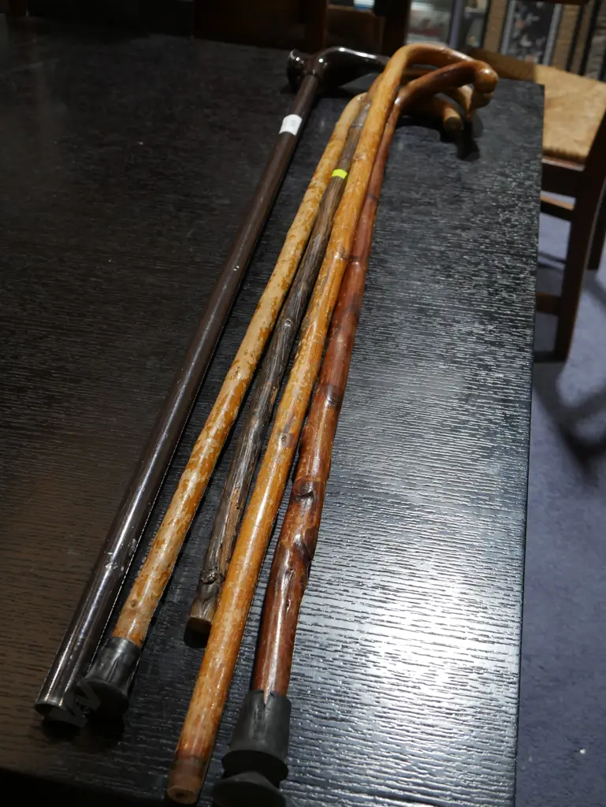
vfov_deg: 46.8
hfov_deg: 36.0
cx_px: 303
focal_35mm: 40
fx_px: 933
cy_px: 404
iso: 500
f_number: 5
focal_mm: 20
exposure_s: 1/60
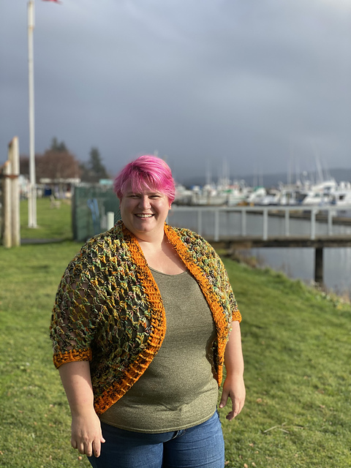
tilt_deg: -2.4
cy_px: 234
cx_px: 176
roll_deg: +0.3
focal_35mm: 52
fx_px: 703
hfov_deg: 28.0
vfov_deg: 36.8
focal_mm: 6
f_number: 2
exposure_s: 1/1065
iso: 20
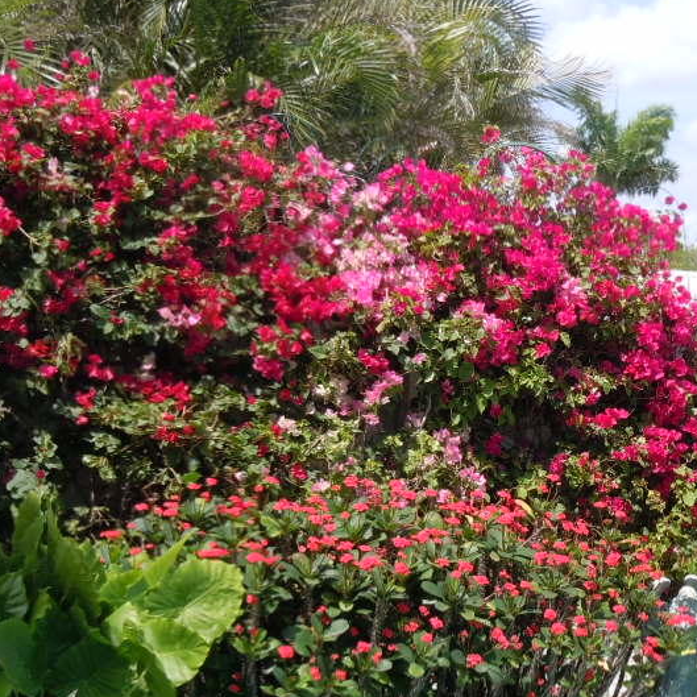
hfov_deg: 22.3
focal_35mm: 77
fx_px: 1754
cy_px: 468
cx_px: 522
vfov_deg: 22.4
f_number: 4.6
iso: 100
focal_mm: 8.1
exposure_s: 1/320
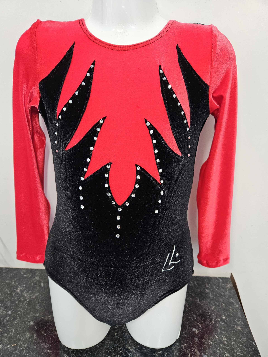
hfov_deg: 58.9
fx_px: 237
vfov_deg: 73.9
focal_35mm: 23
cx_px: 134
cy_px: 178
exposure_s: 1/100
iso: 320
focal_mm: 5.4
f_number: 1.8
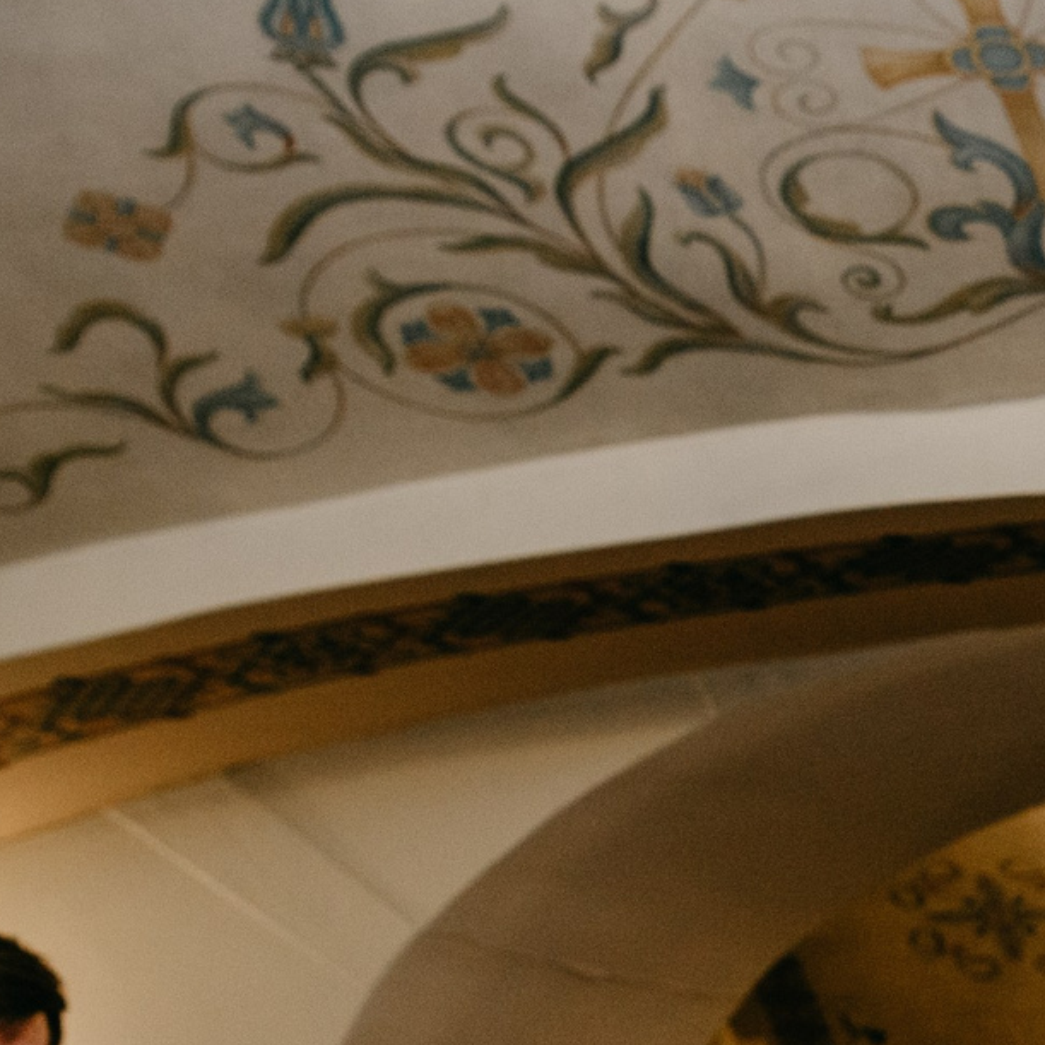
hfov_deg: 18.0
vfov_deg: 19.1
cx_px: 1524
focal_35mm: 87
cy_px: 1174
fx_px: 2971
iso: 640
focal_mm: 24
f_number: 3.5
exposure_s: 1/160
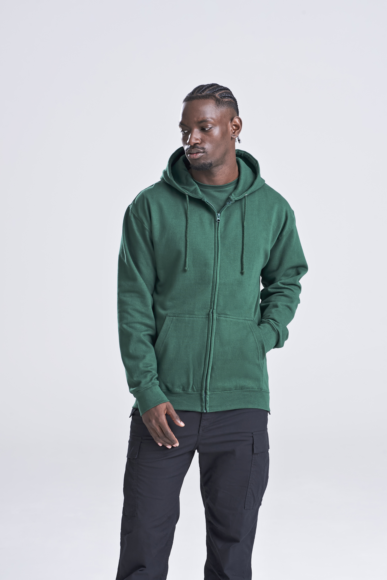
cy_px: 290
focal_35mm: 98
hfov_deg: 14.0
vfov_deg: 20.8
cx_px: 194
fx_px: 1579
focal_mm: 98
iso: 400
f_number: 10
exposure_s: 1/160
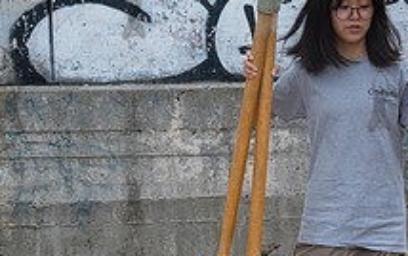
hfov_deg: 20.9
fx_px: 1079
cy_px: 97
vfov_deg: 13.5
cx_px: 377
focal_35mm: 97
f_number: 5
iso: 160
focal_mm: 35
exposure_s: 1/640
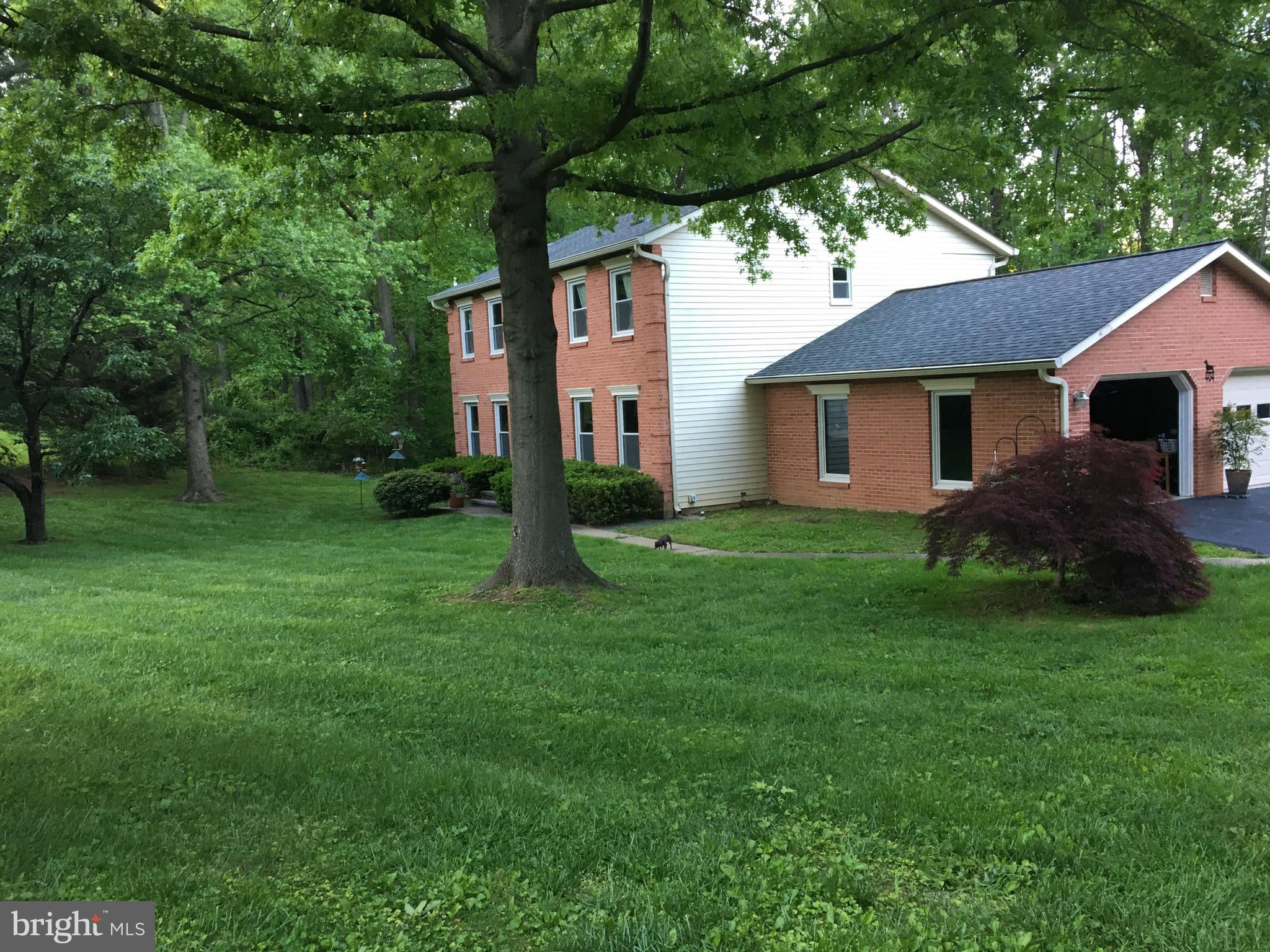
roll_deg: +3.6
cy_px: 476
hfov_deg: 61.7
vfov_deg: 48.2
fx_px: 1064
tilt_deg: -5.1
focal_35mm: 29
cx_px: 635
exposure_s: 1/30
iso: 80
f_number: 2.2
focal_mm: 4.15
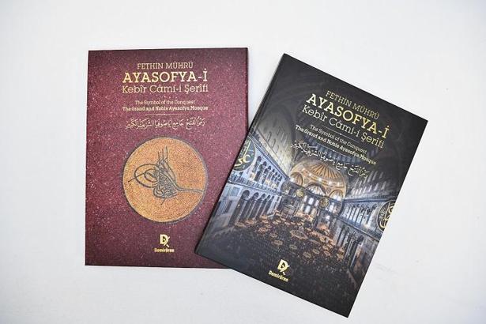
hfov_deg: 61.9
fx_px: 405
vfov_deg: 43.6
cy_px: 162
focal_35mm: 30
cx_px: 243
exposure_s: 1/160
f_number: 6.3
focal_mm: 30
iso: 3200
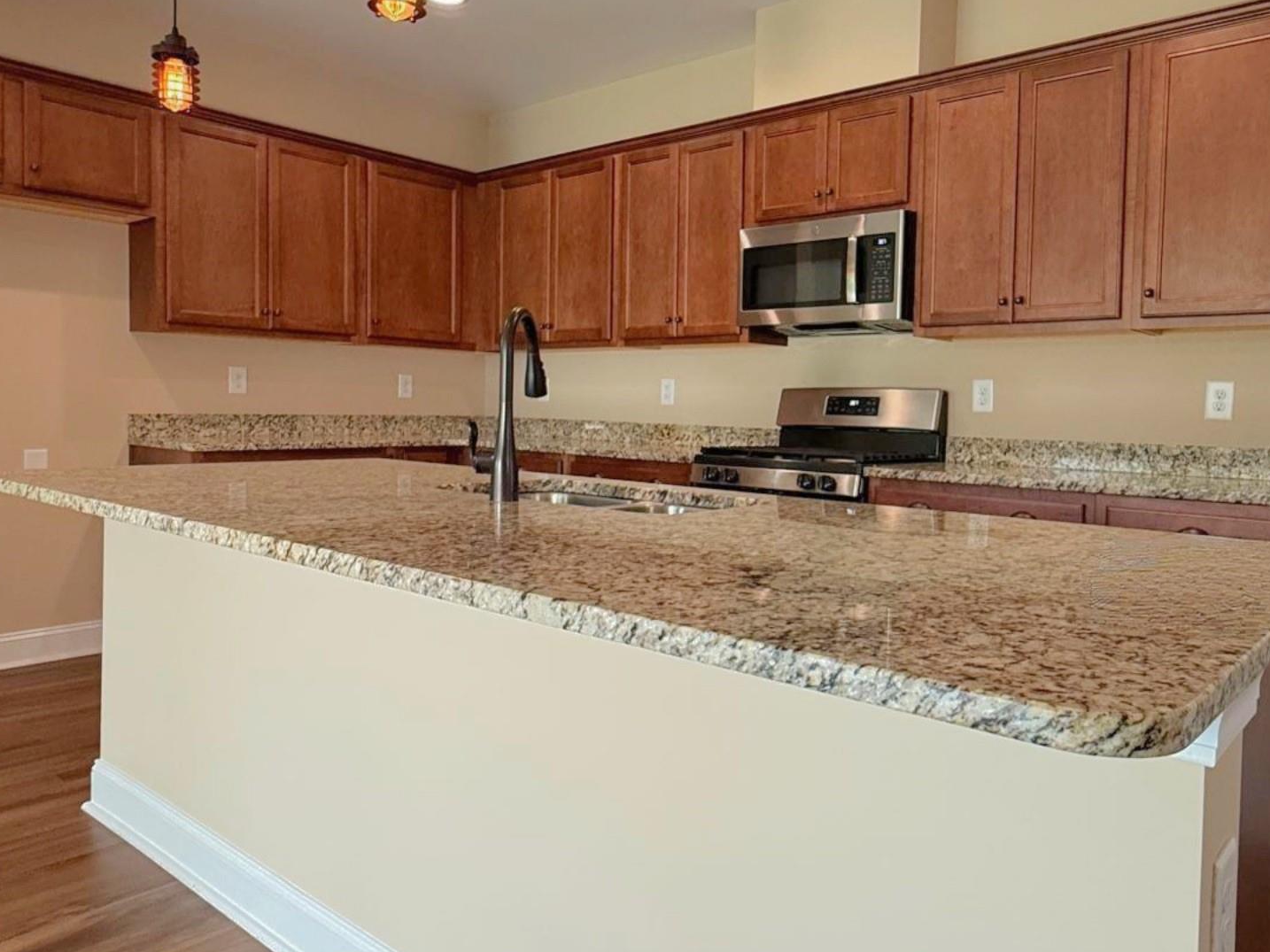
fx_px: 734
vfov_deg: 65.3
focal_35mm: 20
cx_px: 701
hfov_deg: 81.5
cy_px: 577
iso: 200
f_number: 2.2
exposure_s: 1/120
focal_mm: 2.22
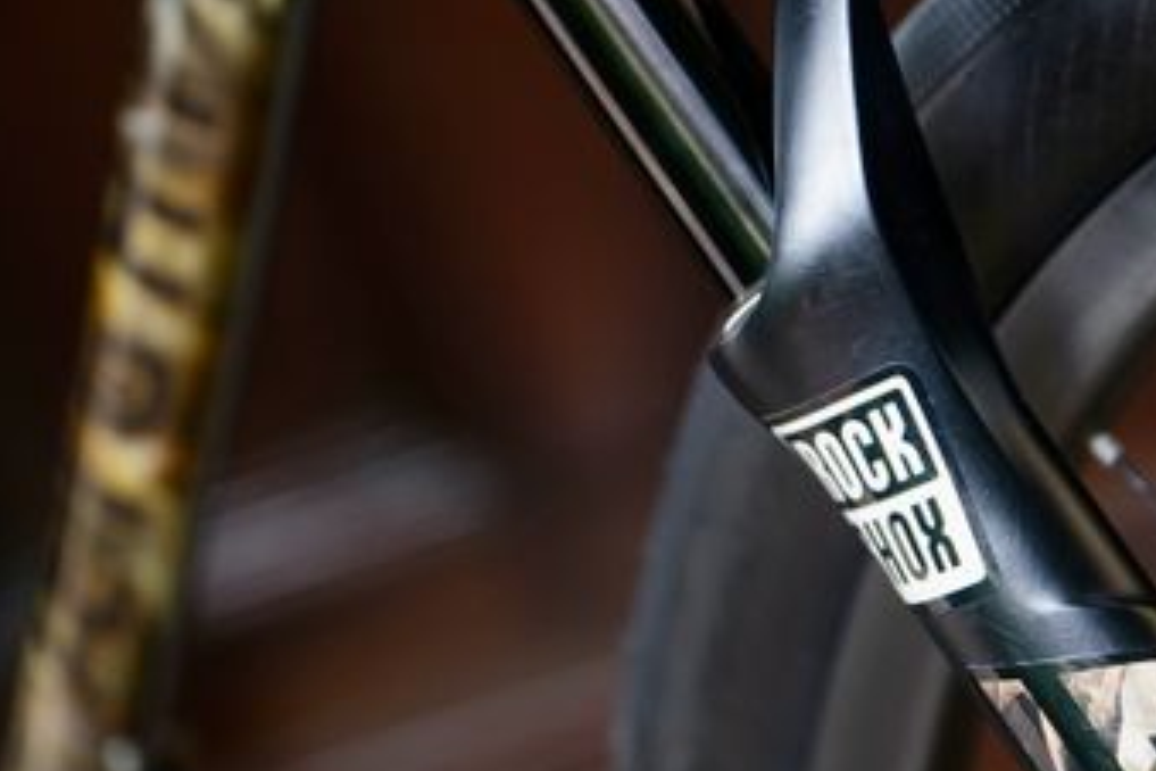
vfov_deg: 7.3
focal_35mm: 189
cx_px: 798
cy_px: 299
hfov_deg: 10.9
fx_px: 6069
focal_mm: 50
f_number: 1.4
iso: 250
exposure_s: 1/125
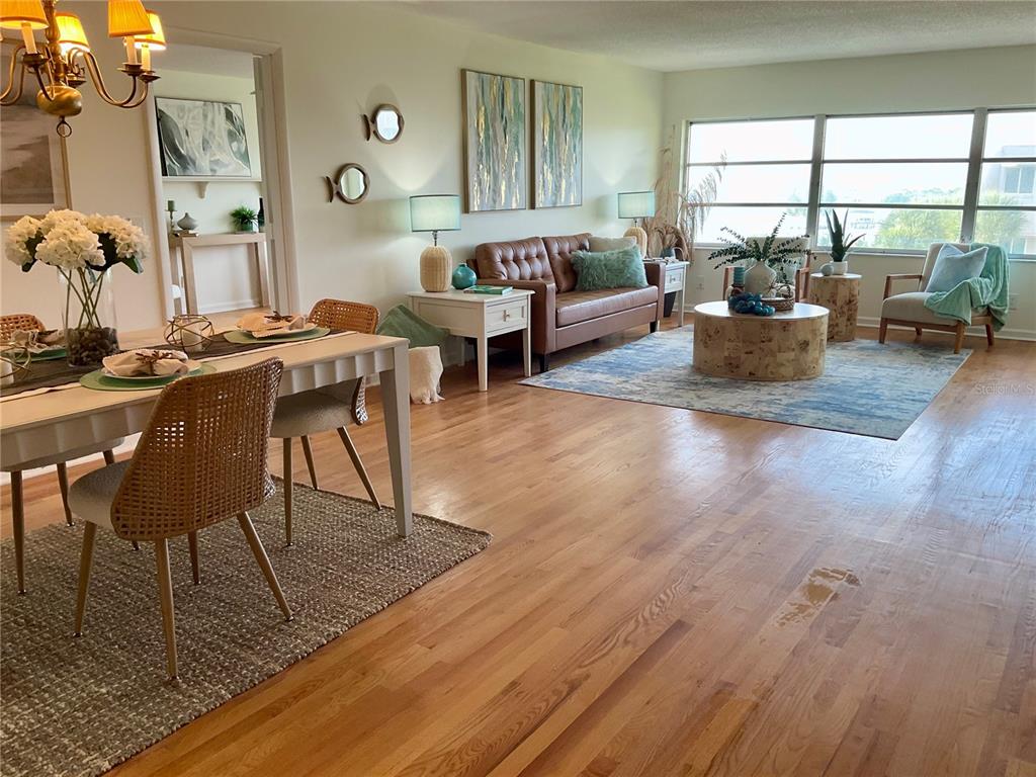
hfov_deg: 61.7
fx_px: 868
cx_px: 518
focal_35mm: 29
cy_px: 388
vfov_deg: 48.2
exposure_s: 1/60
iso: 40
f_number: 1.8
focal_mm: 3
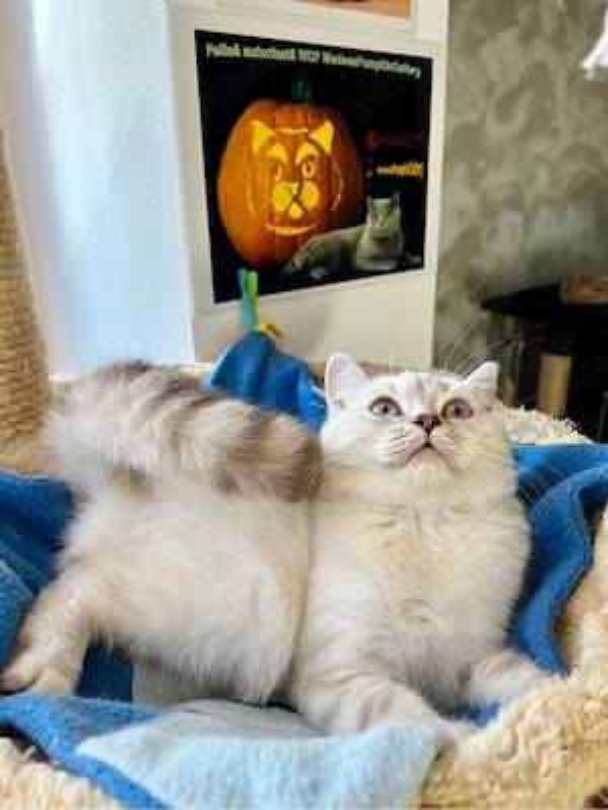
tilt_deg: -20.2
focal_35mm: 26
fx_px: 609
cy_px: 405
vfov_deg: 67.3
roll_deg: +1.2
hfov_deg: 53.1
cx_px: 304
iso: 50
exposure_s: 1/121
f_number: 1.6
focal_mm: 5.1
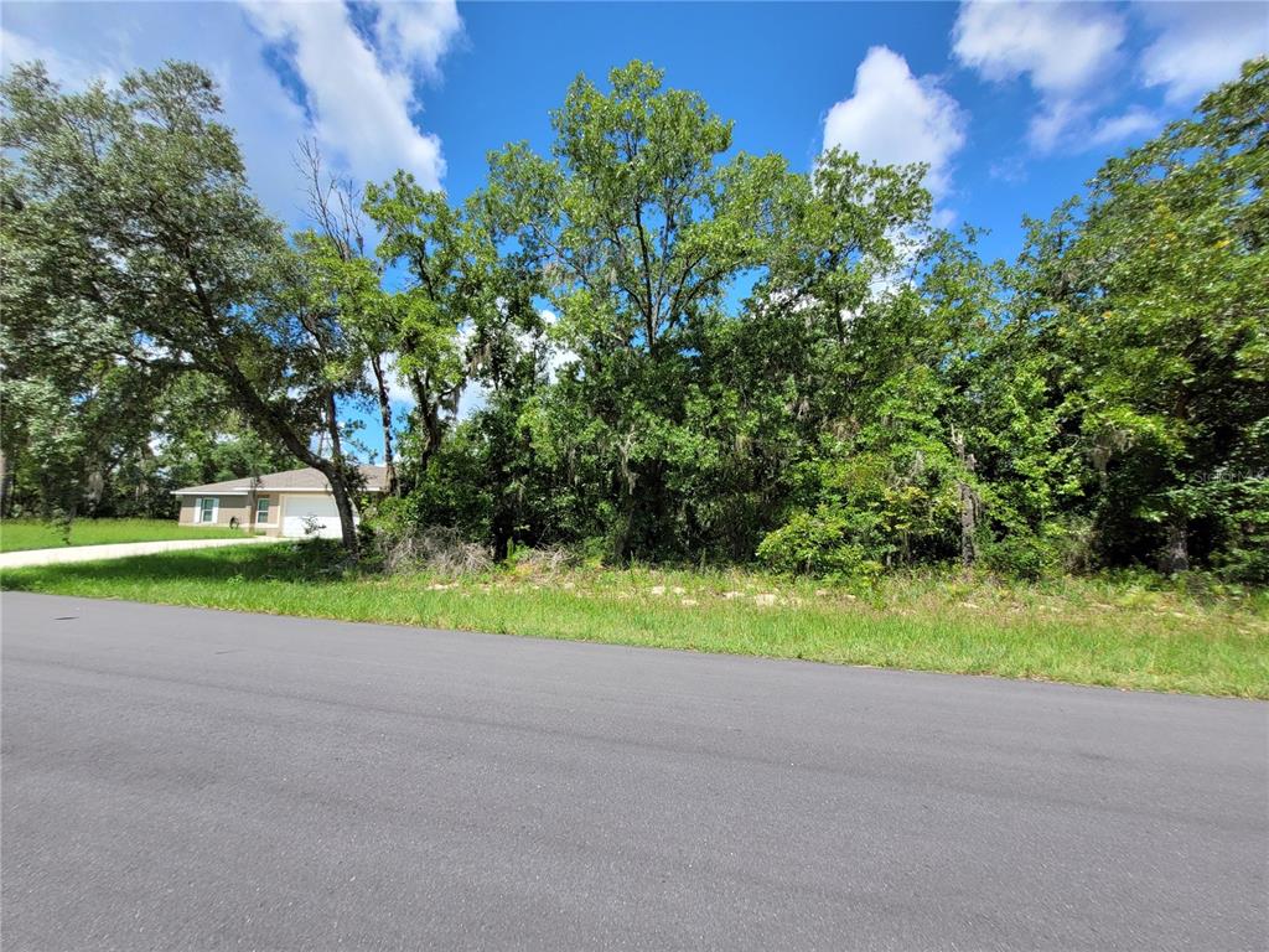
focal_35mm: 13
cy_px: 476
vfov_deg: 89.9
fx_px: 477
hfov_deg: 106.2
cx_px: 634
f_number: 2.2
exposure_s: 1/1041
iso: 40
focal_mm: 1.74
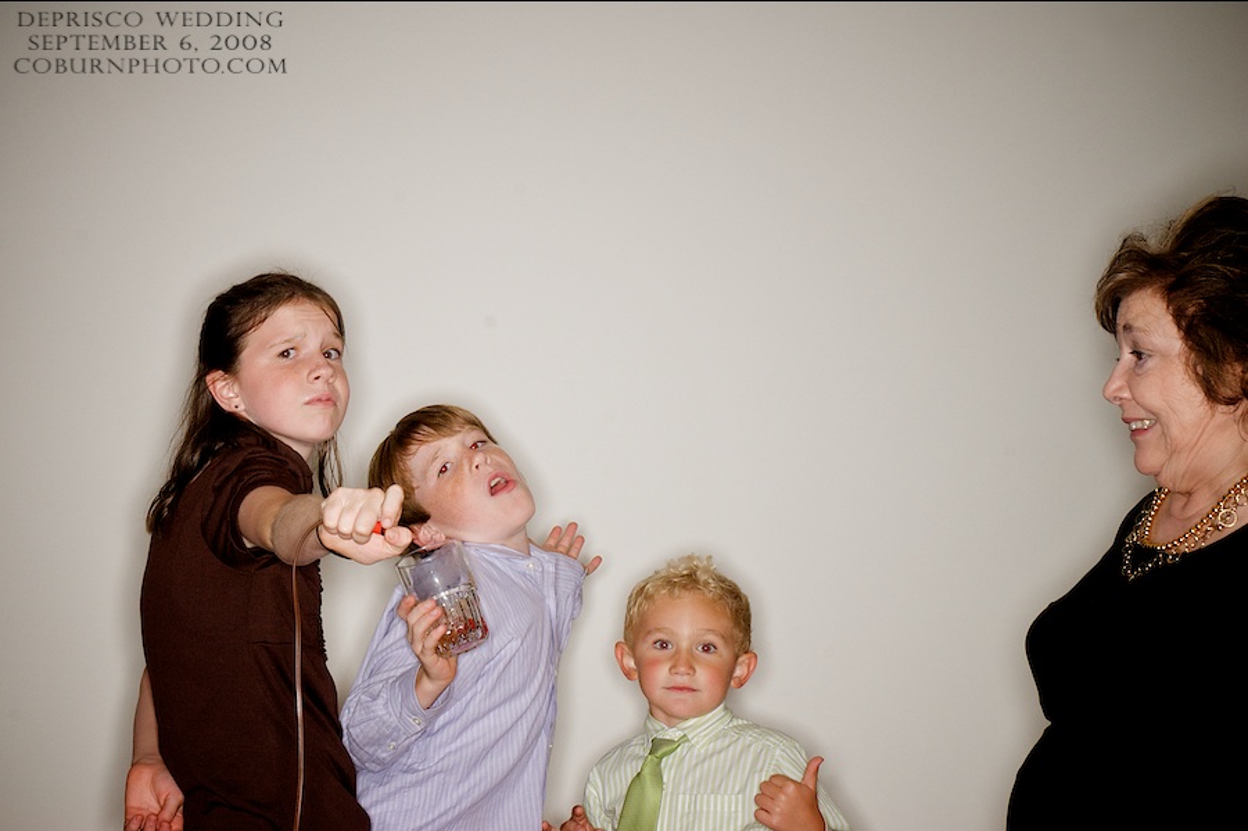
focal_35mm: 60
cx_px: 624
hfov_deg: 33.4
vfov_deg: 22.6
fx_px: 2079
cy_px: 416
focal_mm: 40
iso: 200
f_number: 16
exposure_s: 1/250
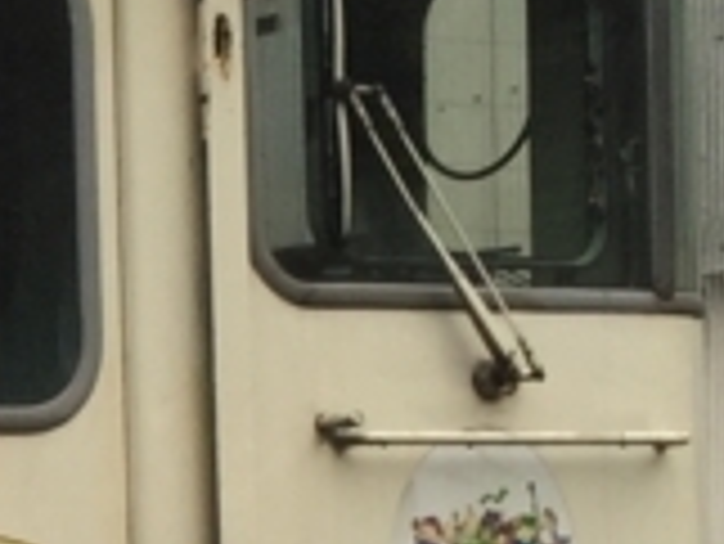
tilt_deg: +0.1
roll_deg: +2.3
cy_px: 692
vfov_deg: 8.0
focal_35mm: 184
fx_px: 3851
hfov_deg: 10.1
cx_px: -607
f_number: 2.2
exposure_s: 1/302
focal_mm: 4.15
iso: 32
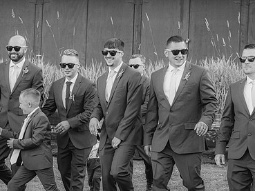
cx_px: 97
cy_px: 117
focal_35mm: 117
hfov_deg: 16.8
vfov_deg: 12.7
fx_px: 862
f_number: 5.6
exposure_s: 1/500
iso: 5000
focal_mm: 70
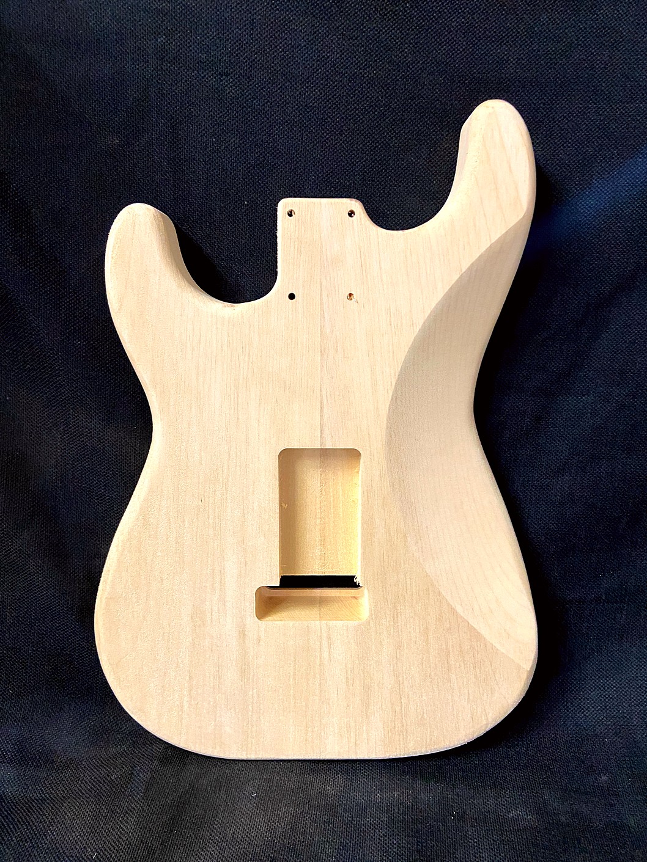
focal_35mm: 26
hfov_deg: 53.1
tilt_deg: -22.4
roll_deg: +1.8
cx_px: 324
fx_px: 648
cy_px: 431
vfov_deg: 67.3
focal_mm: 4.25
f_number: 1.8
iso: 500
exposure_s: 1/60
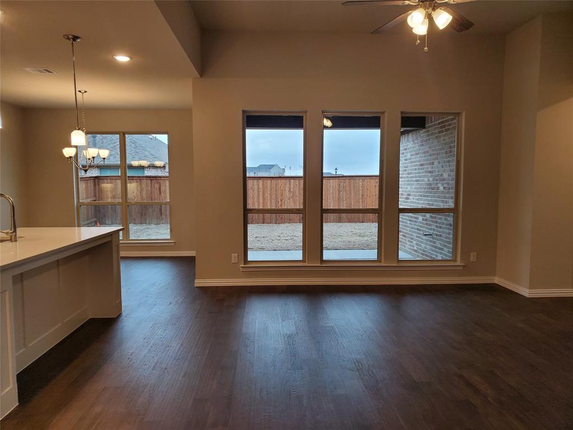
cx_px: 286
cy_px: 215
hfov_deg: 67.3
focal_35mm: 26
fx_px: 430
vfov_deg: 53.1
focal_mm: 4.3
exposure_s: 1/120
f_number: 2.4
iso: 125
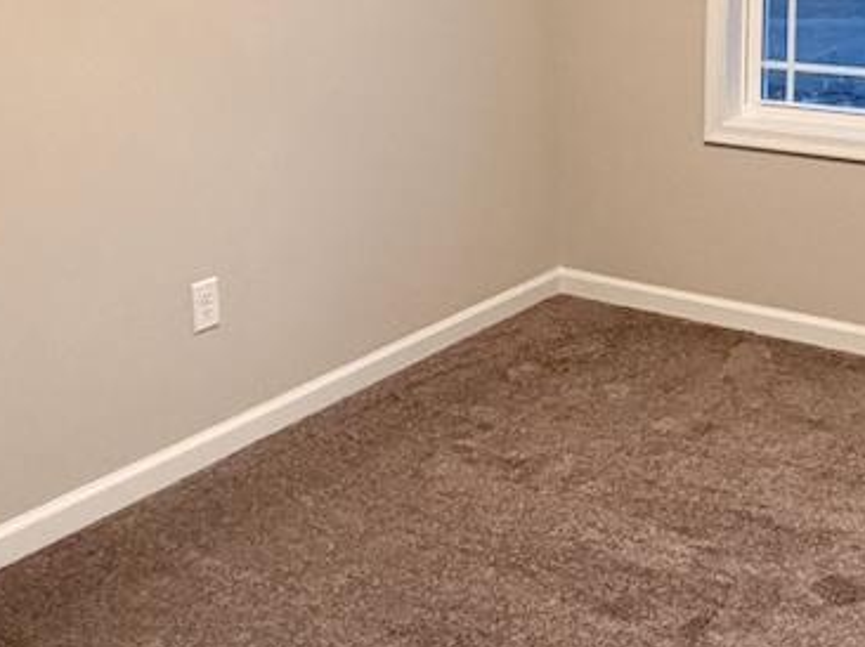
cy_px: 132
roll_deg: +0.4
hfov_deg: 38.5
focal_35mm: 49
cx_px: 572
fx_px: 1224
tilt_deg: -11.8
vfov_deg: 29.0
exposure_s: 1/60
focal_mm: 2.22
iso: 500
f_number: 2.2
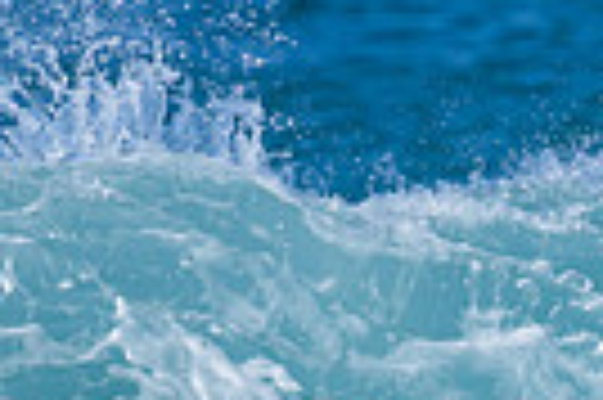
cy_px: 500
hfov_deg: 0.6
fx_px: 55793
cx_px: 611
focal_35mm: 3335
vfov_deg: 0.4
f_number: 8
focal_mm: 560
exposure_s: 1/1600
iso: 360
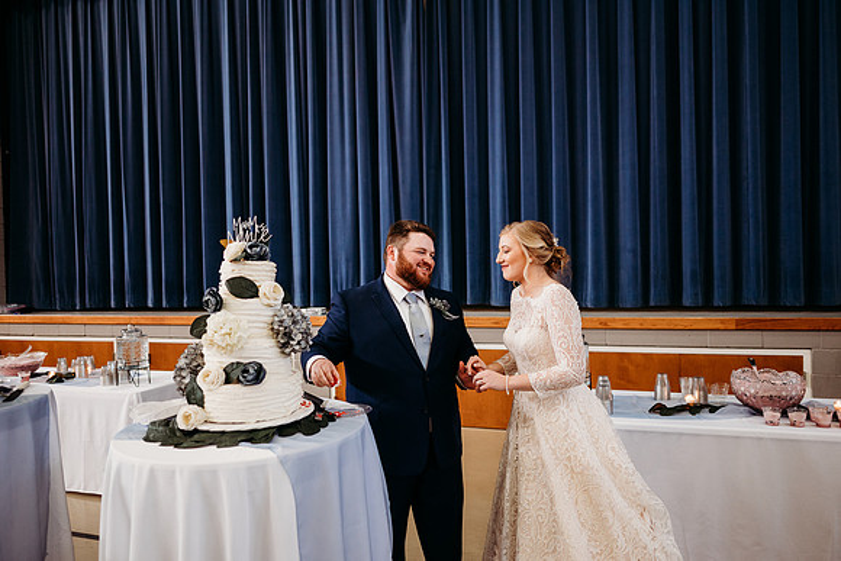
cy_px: 280
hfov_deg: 73.7
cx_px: 420
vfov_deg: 53.2
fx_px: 561
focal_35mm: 24
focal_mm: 24
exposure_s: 1/125
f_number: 2
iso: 1000
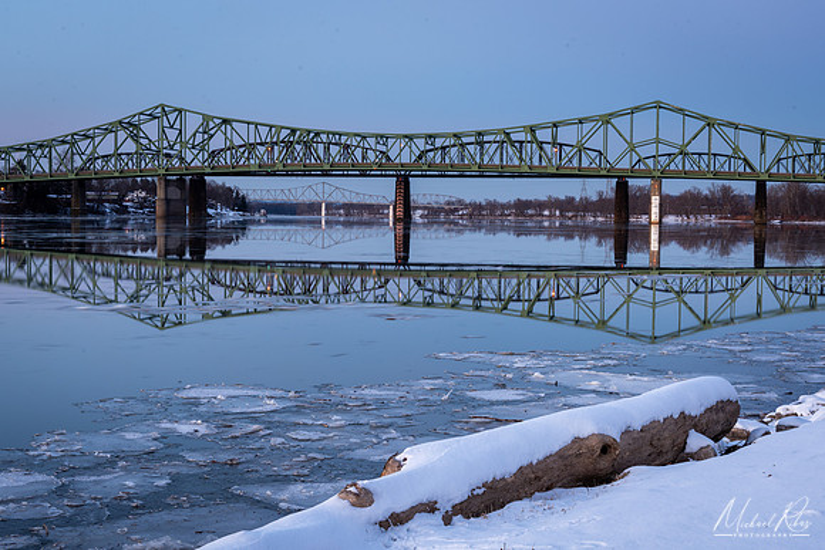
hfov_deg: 37.2
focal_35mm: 53
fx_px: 1226
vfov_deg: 25.3
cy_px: 275
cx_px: 412
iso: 100
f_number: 13
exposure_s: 1.3
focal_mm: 52
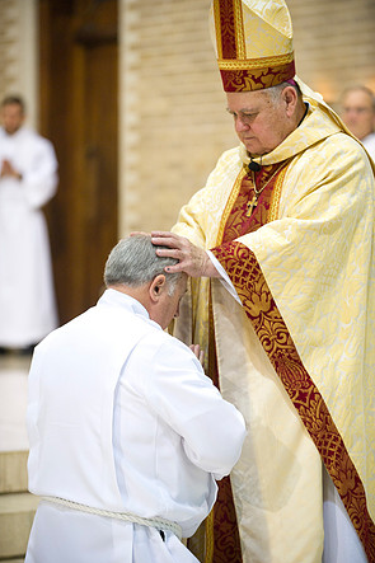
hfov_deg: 10.0
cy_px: 285
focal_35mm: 137
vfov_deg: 15.0
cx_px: 189
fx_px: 2142
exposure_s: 1/125
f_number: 2.8
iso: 2000
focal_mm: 135
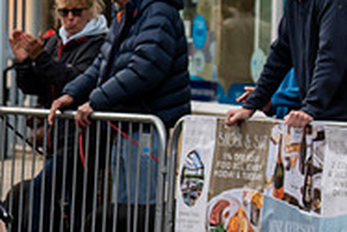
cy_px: 88
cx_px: -101
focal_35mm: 412
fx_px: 3974
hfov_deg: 5.0
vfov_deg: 3.3
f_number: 4
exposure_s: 1/1000
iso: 400
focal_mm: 70
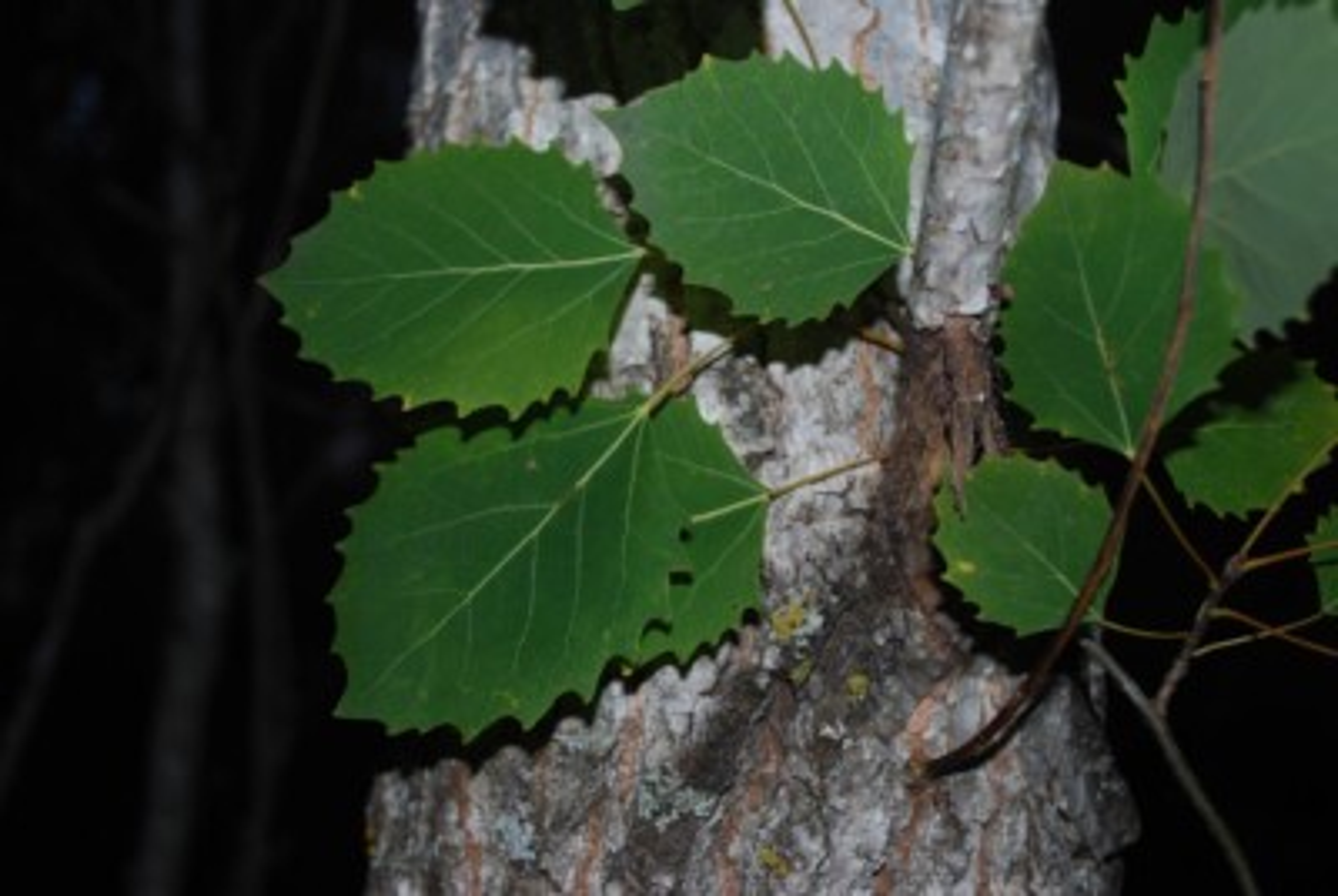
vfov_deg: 34.3
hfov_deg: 49.5
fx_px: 1452
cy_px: 448
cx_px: 669
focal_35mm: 39
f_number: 4.2
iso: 100
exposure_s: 1/125
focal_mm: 26
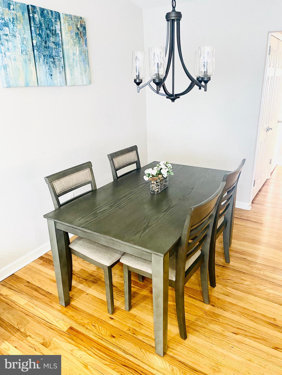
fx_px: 282
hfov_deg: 53.1
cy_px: 188
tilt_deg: -20.6
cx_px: 141
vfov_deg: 67.3
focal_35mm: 26
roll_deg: +1.1
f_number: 1.8
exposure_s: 1/60
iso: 400
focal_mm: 4.25
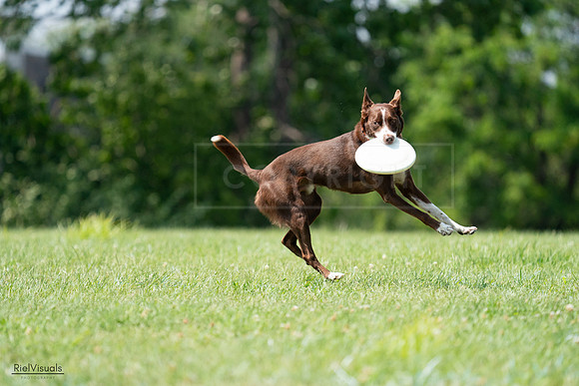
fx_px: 6435
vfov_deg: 3.4
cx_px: 290
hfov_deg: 5.2
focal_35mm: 400
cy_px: 193
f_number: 6.3
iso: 1600
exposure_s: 1/4000
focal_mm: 400
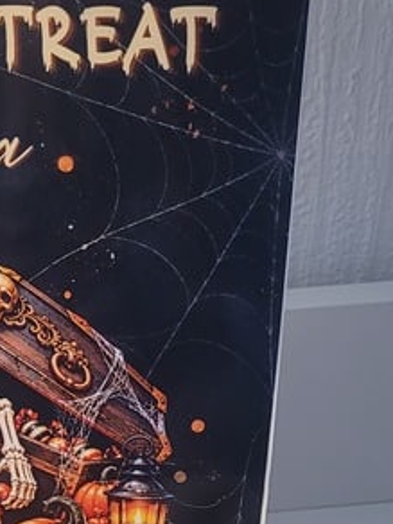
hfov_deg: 16.1
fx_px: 1347
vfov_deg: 20.8
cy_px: 592
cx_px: -54
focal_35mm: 89
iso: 320
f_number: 1.8
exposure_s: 1/50
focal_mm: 5.4
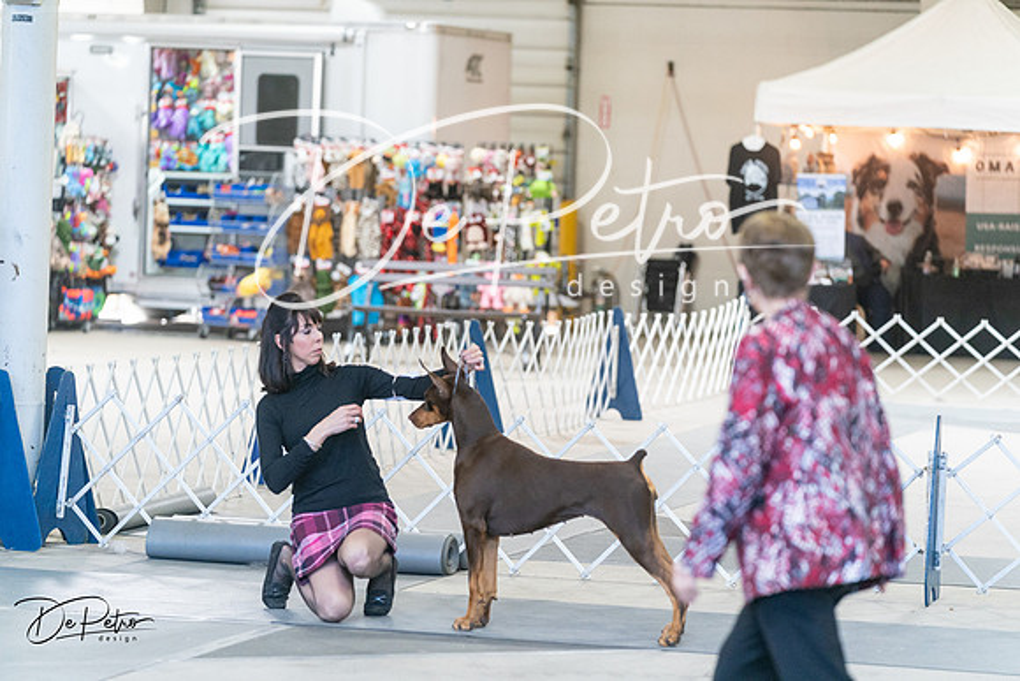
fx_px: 4024
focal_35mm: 142
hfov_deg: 14.4
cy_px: 340
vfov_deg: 9.7
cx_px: 510
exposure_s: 1/250
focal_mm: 142
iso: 3200
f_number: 3.2
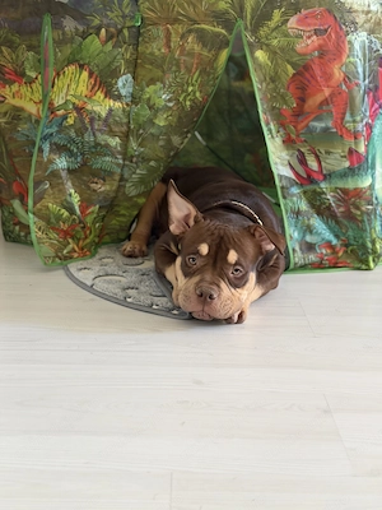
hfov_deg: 30.3
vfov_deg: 39.7
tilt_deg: -16.2
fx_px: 706
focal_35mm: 48
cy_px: 255
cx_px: 191
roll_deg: -4.2
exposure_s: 1/40
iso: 400
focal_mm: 6.76
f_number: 1.78
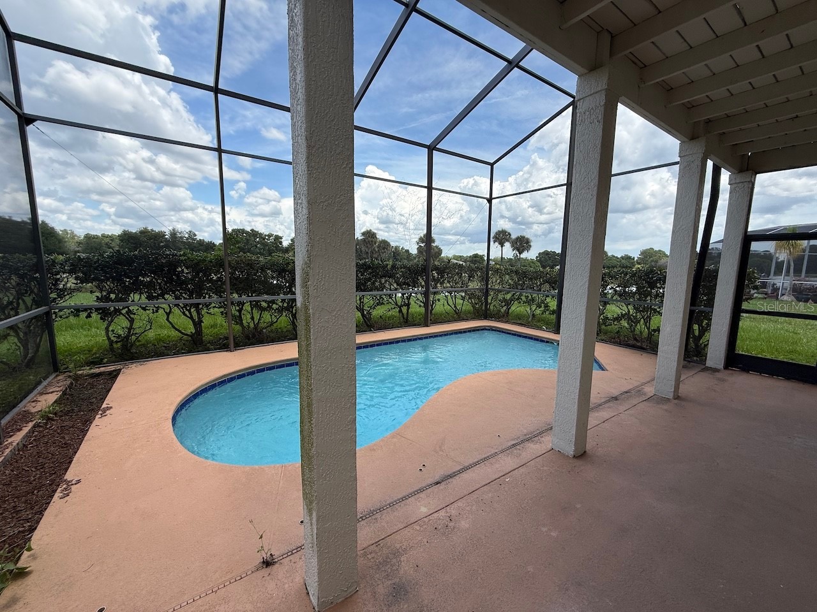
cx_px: 408
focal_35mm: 14
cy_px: 306
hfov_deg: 102.1
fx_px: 330
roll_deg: +0.1
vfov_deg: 85.7
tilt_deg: -6.5
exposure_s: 1/888
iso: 50
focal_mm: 2.22
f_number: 2.2
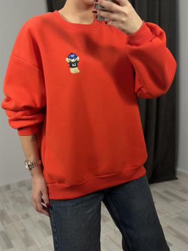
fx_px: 347
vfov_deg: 39.6
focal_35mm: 48
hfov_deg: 30.3
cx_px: 94
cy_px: 126
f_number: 1.78
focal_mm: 6.86
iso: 125
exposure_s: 1/100
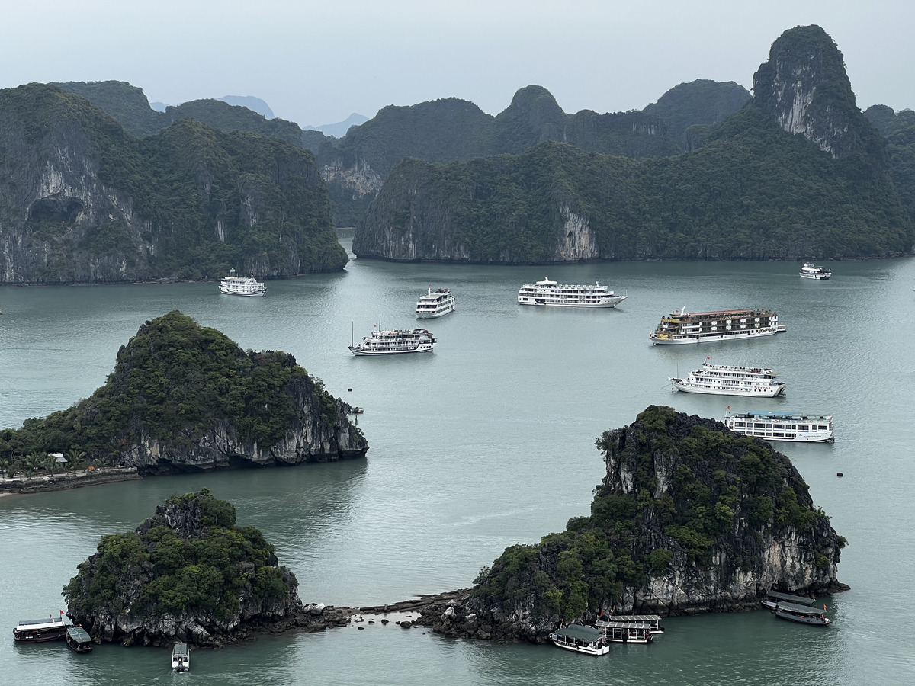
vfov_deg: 19.1
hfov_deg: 25.3
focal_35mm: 77
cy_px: 343
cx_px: 458
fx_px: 2035
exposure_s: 1/142
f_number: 2.8
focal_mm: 9
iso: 32
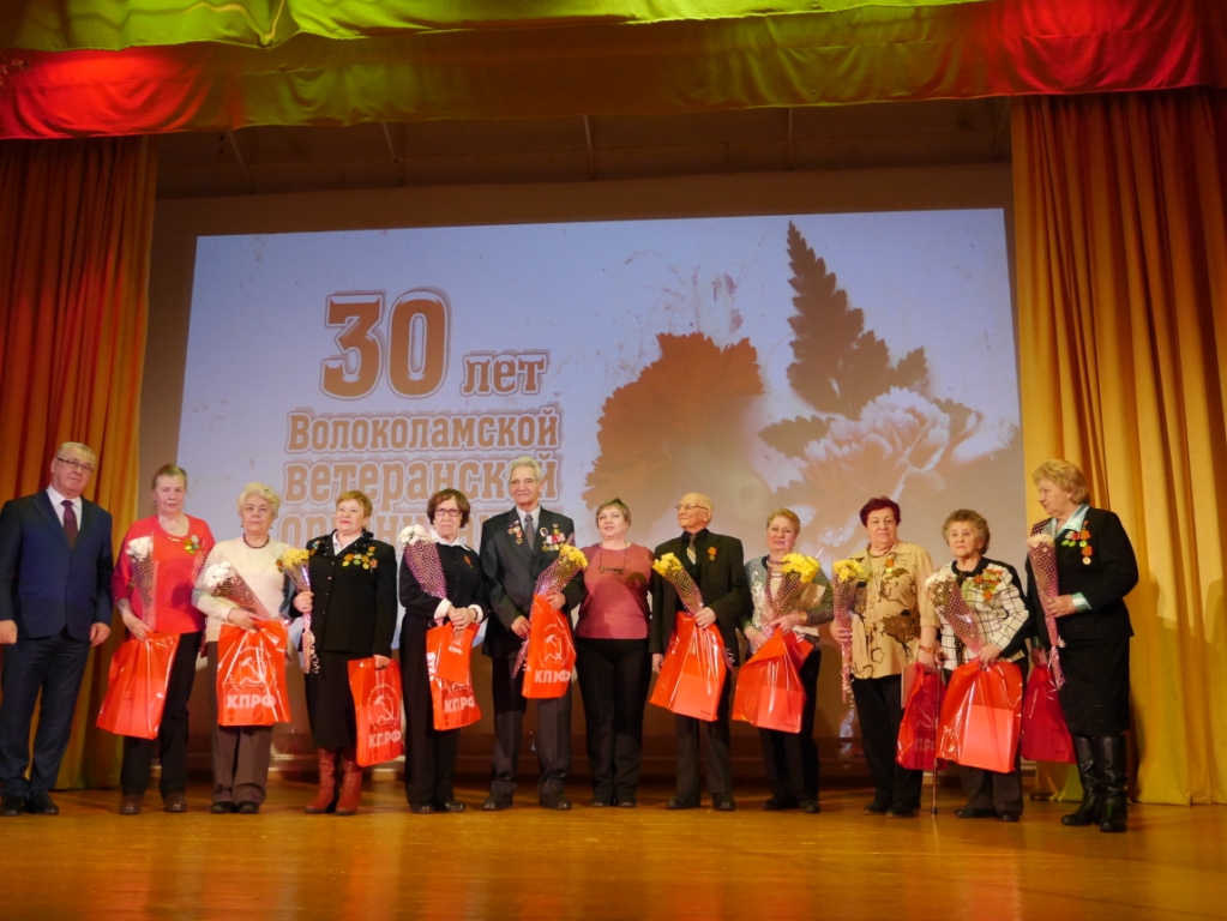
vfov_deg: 41.8
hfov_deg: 53.9
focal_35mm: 34
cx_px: 614
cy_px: 460
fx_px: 1206
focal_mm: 17
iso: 1250
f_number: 4
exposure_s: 1/60
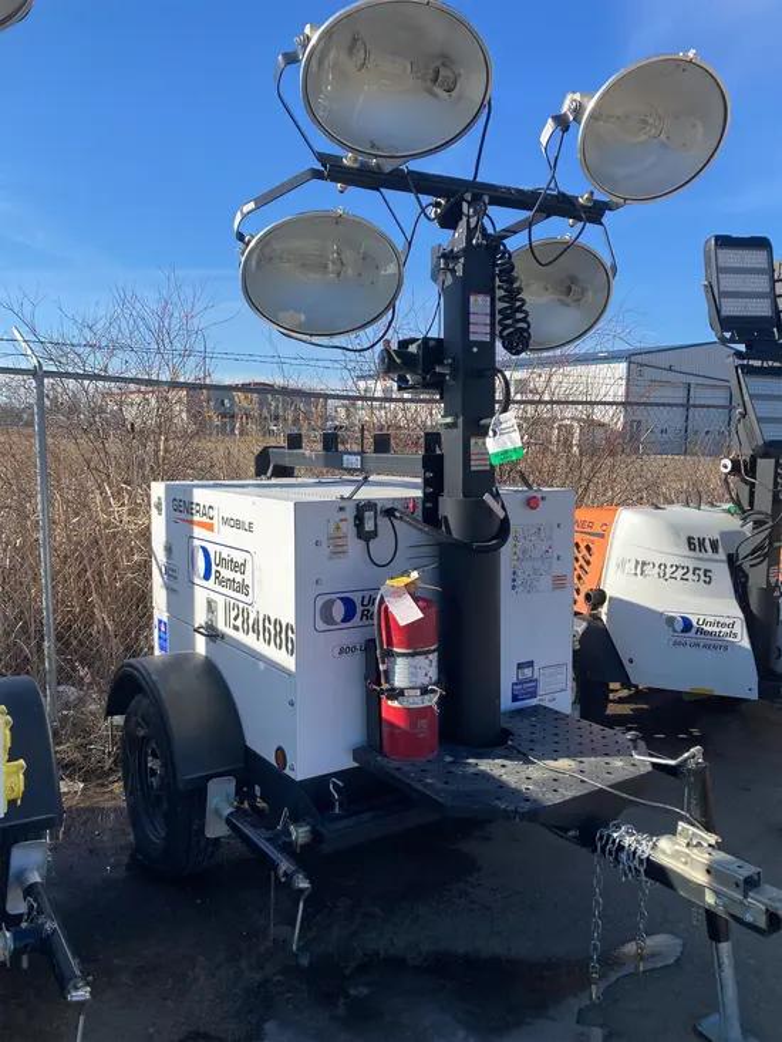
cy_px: 521
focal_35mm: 28
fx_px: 843
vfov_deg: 63.4
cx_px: 391
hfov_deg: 49.8
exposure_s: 1/1372
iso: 20
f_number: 1.8
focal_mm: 3.99
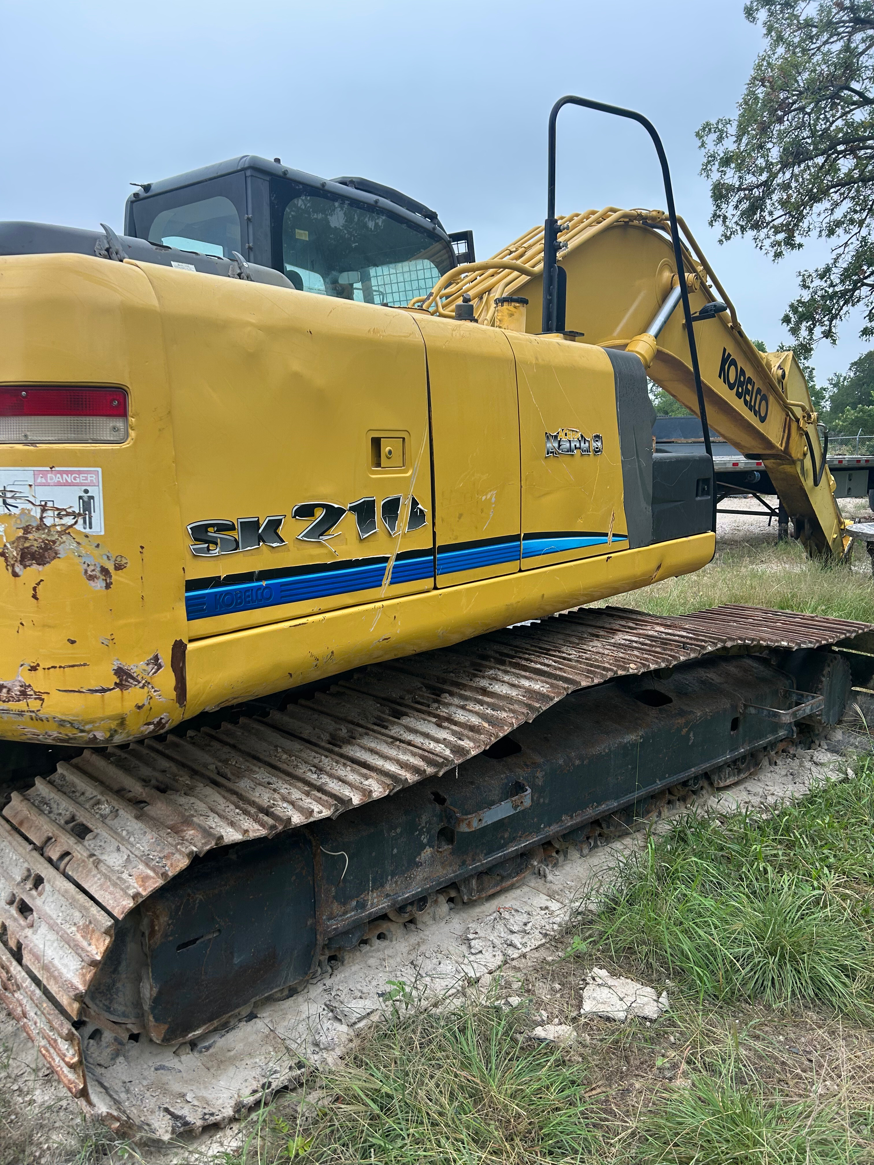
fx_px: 875
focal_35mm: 26
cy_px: 582
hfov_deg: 53.1
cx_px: 437
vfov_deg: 67.3
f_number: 1.5
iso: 64
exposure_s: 1/121
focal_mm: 5.7
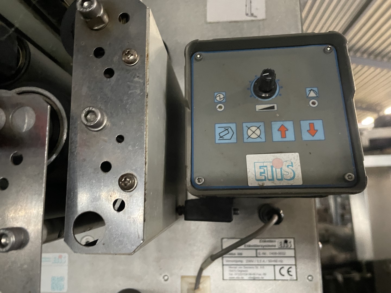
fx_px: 294
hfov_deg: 67.3
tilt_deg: +8.5
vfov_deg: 53.1
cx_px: 196
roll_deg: +2.3
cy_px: 146
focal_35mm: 26
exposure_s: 1/25
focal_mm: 4.2
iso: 640
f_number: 1.6
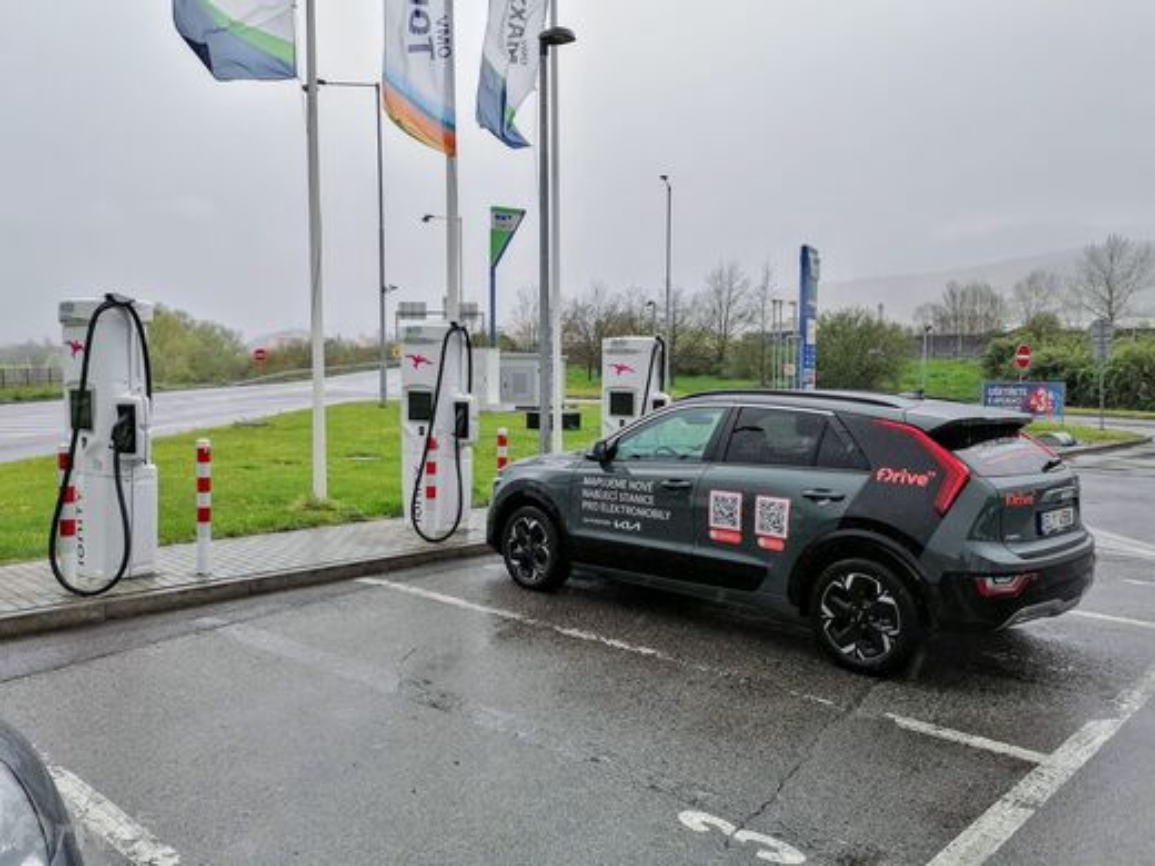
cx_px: 578
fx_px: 968
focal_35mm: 29
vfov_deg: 48.2
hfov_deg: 61.7
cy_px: 433
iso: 50
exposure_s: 1/1068
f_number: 1.8
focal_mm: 5.3
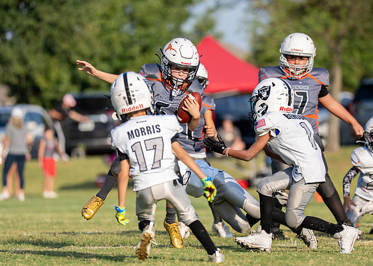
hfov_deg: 6.5
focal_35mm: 312
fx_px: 3302
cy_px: 139
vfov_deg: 4.6
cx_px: 202
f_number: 2.8
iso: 320
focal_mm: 200
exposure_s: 1/6400
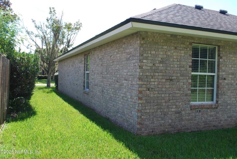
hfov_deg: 57.2
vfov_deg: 40.0
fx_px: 217
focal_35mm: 33
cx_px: 118
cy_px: 80
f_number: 6.3
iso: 100
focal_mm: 22
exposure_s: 1/160
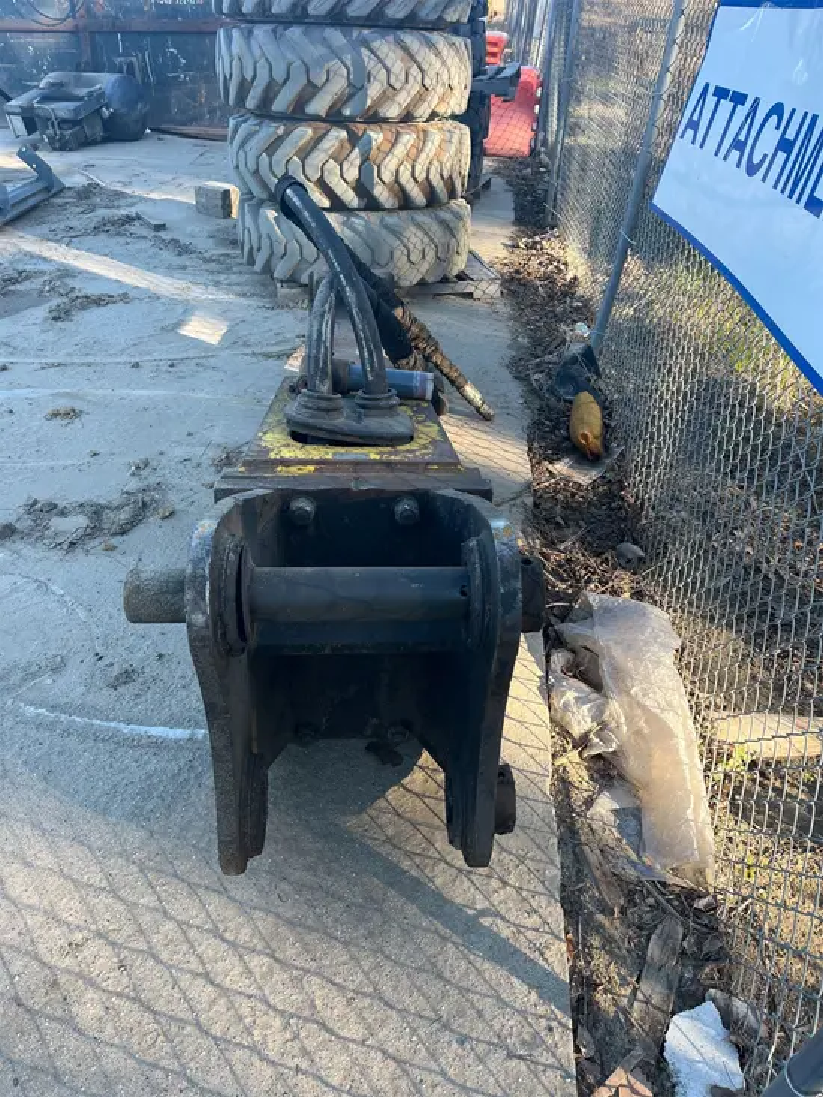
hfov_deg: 53.1
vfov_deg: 67.3
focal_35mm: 26
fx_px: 824
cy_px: 548
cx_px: 412
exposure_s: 1/373
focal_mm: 5.1
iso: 50
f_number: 1.6
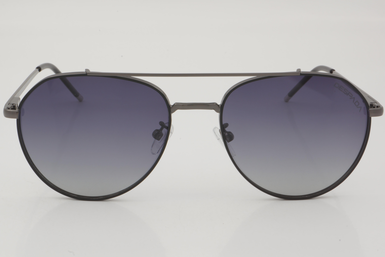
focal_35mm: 82
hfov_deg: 24.6
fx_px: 882
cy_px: 128
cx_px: 192
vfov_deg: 16.6
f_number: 32
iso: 100
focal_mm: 55
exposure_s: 1/3
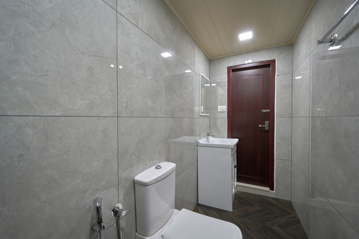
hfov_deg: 100.4
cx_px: 180
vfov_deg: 77.3
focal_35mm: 15
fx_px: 150
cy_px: 120
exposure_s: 1/4
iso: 160
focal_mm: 15
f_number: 8
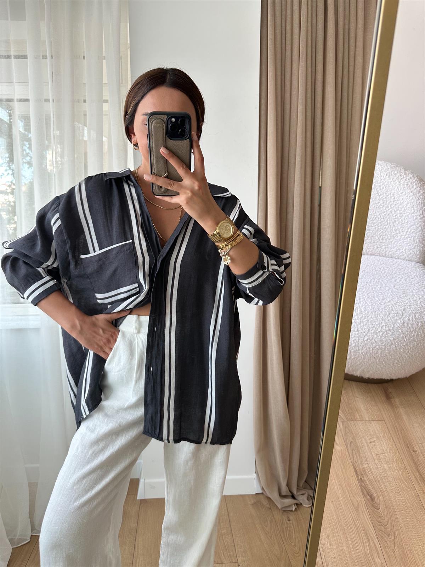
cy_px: 284
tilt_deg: -34.5
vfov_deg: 71.6
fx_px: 393
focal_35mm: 24
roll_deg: -3.1
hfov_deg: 56.8
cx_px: 212
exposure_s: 1/121
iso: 160
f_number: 1.78
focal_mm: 6.86
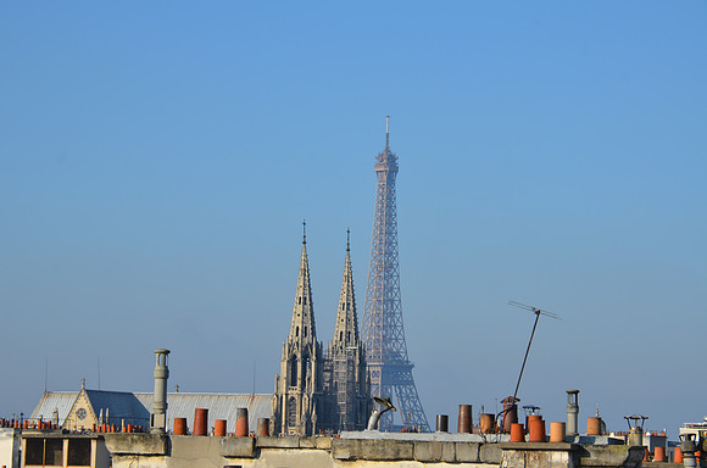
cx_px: 354
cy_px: 234
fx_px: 2792
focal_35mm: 142
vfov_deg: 9.6
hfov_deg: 14.4
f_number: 8
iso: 100
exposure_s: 1/250
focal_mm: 95
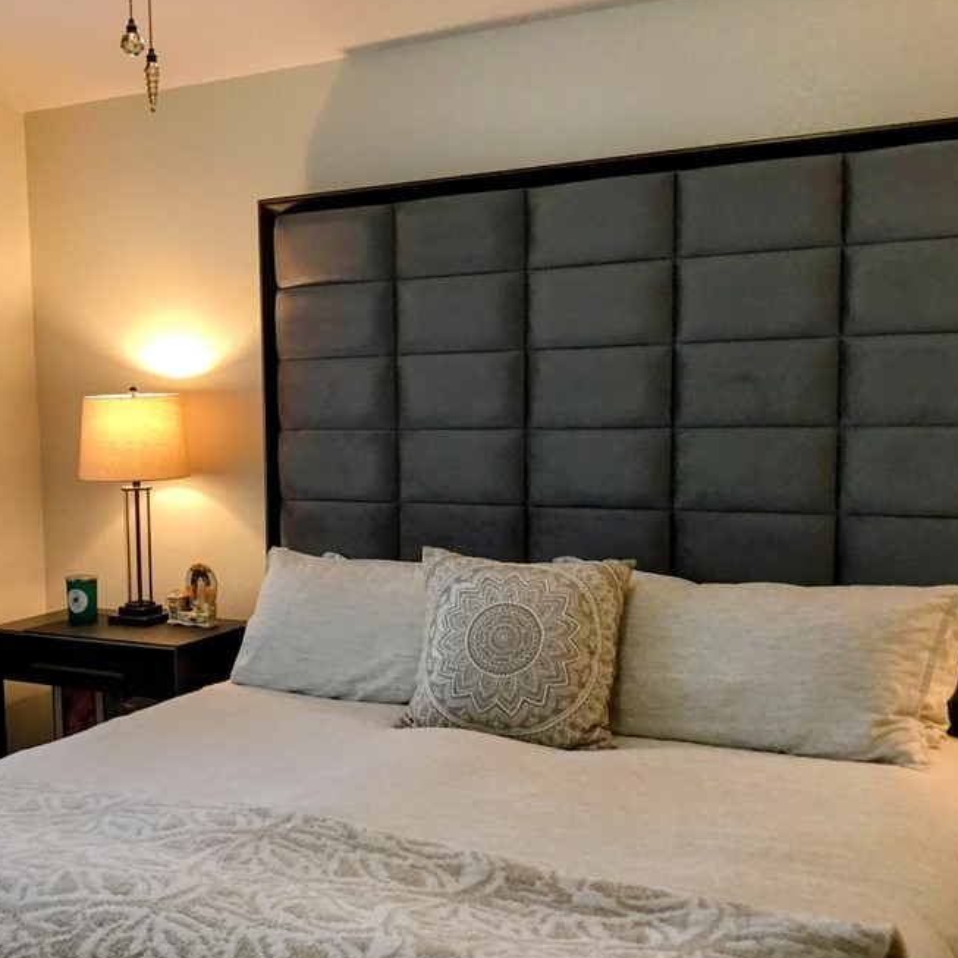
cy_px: 533
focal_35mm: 43
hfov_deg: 38.3
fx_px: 1346
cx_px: 249
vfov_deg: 39.1
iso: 100
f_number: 2.4
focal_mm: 3.3
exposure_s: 1/30
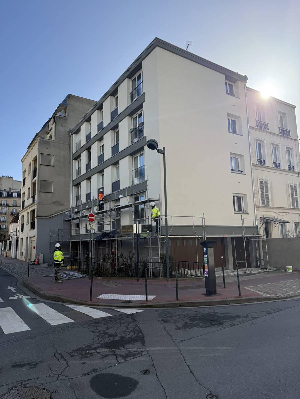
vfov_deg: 71.6
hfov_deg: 56.8
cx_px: 150
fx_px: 277
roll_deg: +0.5
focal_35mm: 24
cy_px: 200
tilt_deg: +8.6
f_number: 1.78
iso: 100
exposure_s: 1/5319
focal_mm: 6.76
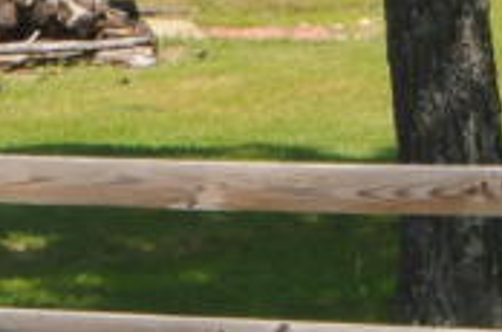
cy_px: -280
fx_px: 6249
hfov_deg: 4.5
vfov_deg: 3.0
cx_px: -577
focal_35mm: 449
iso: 800
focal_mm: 45
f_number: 10
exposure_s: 1/640
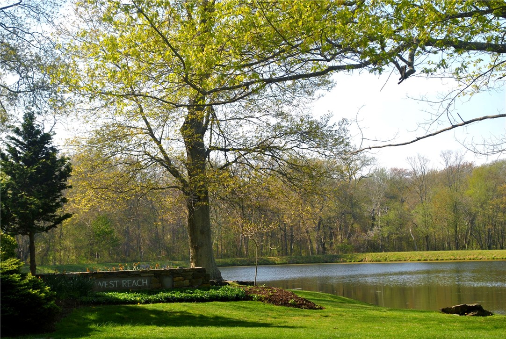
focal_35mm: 82
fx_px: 1161
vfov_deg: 16.6
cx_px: 253
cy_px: 170
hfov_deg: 24.6
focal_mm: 55
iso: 100
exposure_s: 1/200
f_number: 8
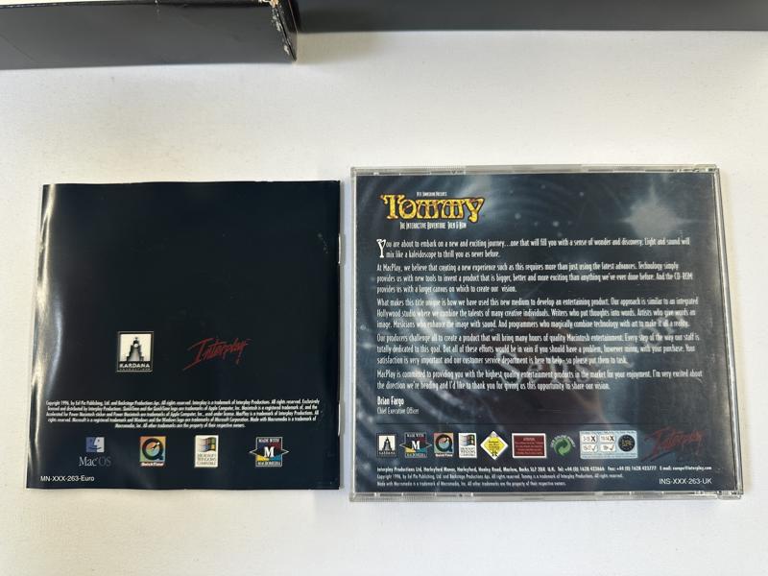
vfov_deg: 56.8
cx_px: 384
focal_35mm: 24
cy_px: 288
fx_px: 532
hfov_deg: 71.6
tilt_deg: -82.2
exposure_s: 1/127
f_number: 1.78
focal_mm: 6.86
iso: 64
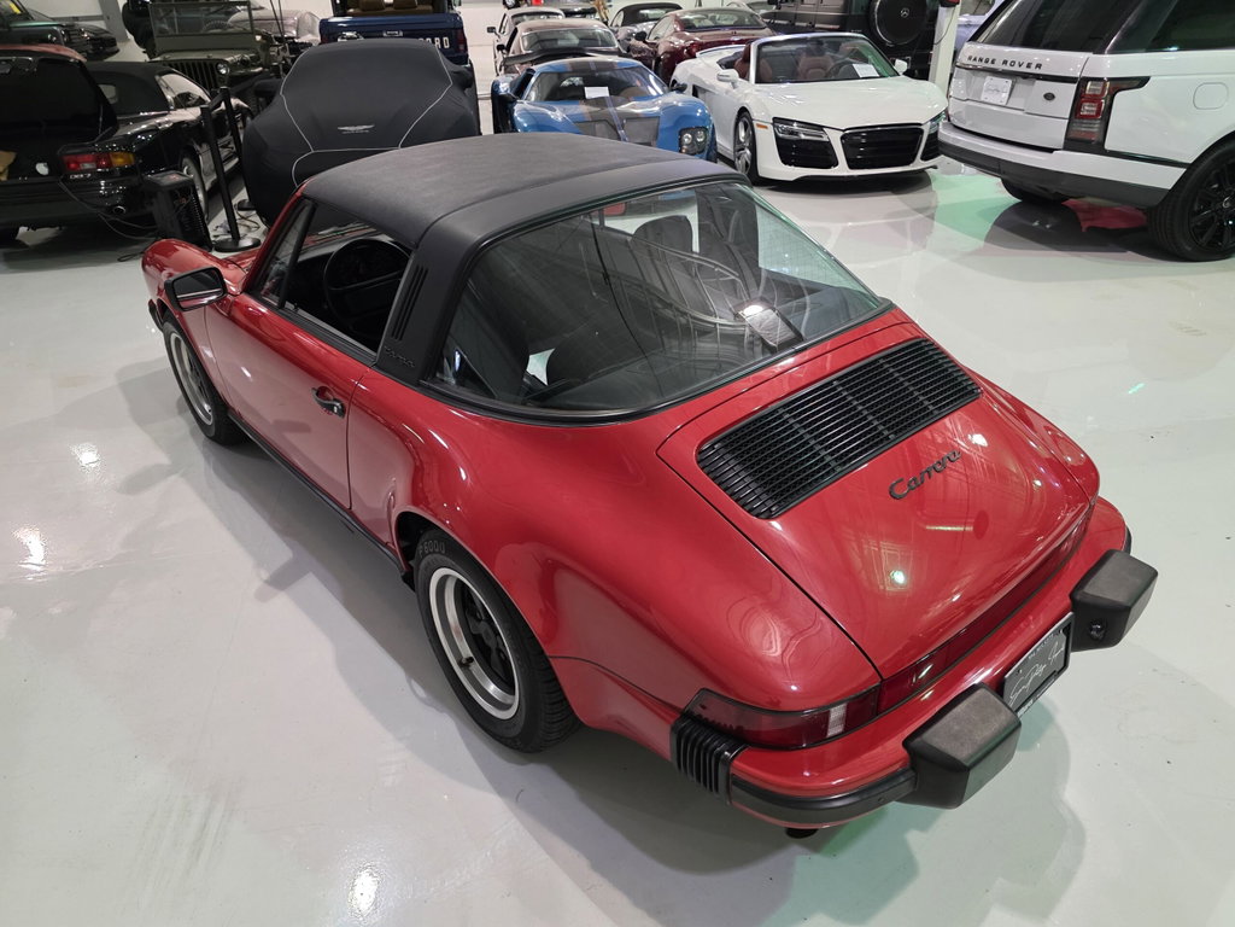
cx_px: 618
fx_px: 821
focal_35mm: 23
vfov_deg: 58.9
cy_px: 464
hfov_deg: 73.9
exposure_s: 1/120
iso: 800
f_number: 1.7
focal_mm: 6.3
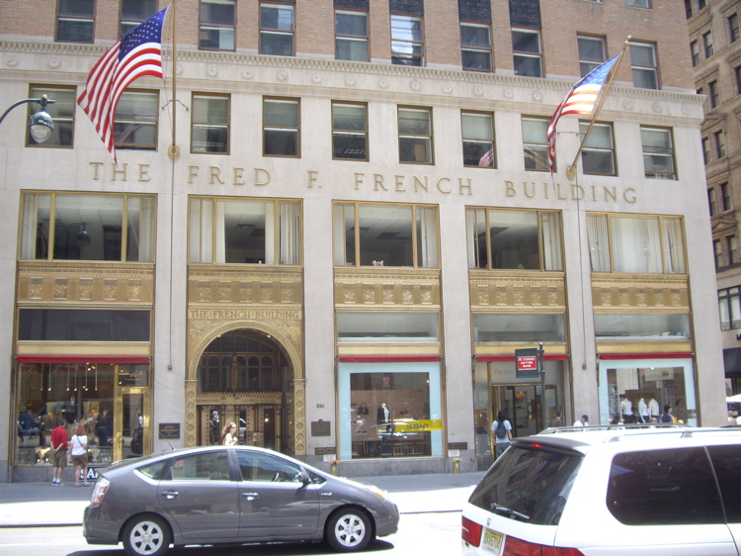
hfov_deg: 49.0
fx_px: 813
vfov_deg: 37.7
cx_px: 370
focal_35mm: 38
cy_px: 278
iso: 100
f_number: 2.8
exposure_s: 1/200
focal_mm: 7.9
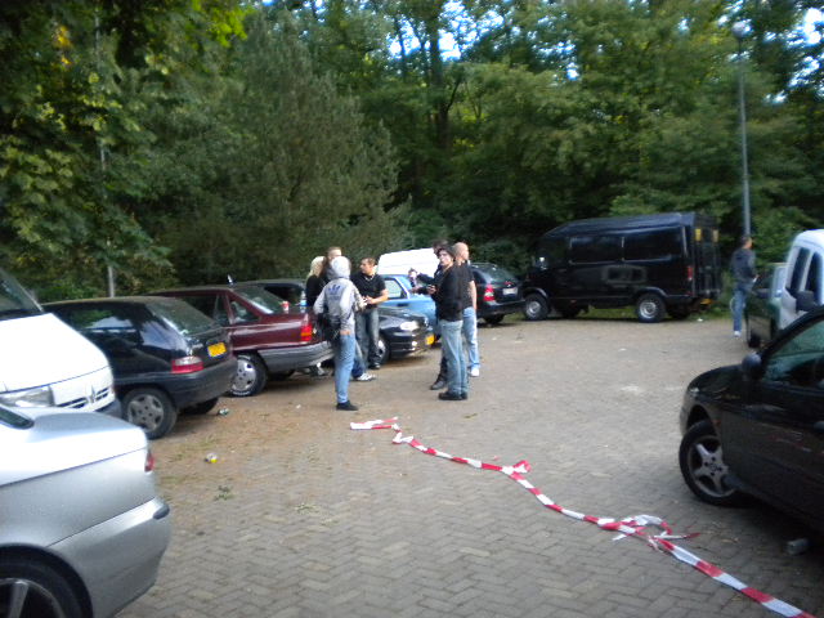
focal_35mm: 35
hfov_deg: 52.6
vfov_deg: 40.7
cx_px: 412
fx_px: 833
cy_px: 309
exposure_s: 1/145
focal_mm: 6.3
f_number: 3.1
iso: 400
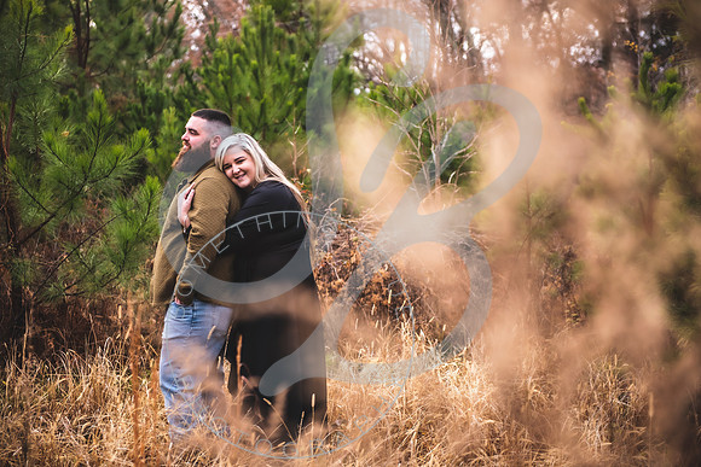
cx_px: 350
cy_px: 234
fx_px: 1363
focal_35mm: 70
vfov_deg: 19.5
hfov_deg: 28.8
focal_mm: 70
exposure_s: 1/250
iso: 500
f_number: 2.8
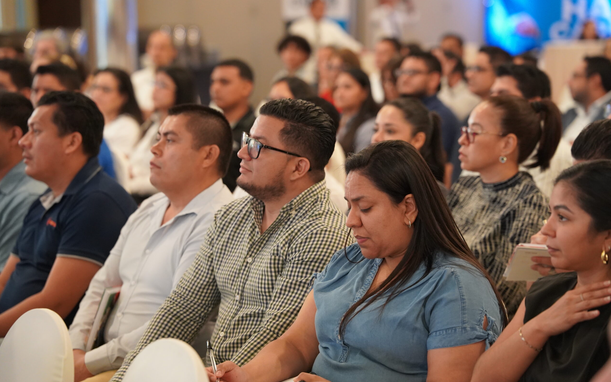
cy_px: 198
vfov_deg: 10.4
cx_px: 305
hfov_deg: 16.6
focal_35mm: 126
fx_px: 2098
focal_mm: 123
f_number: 4
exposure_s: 1/160
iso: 5000
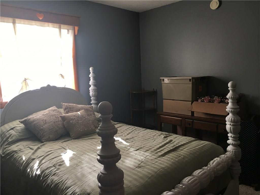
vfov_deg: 48.2
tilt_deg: -7.4
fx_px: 218
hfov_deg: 61.7
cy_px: 98
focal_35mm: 29
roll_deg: +1.9
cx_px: 130
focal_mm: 4.15
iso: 25
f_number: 2.2
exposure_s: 1/30
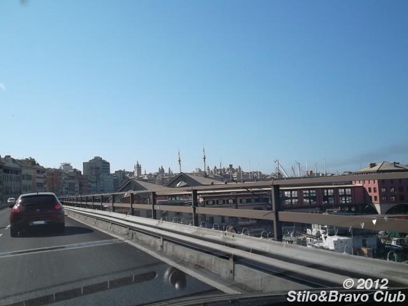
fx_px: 377
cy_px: 153
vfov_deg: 44.2
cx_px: 204
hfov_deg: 56.8
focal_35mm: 32
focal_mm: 5.7
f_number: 3.7
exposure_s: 1/680
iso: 80
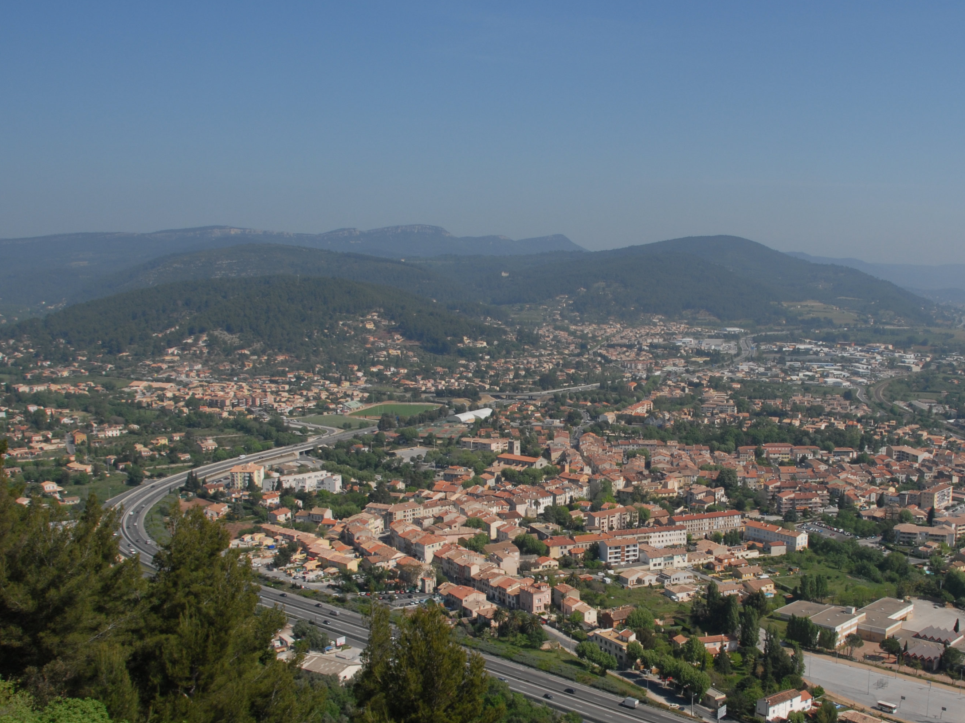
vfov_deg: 37.5
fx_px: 1059
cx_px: 622
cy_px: 442
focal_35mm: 38
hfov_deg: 48.4
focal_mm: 18
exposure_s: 1/200
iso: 125
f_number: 13
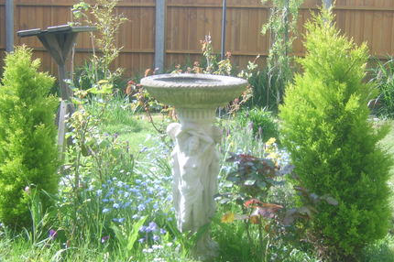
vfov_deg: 27.5
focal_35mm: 49
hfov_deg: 40.4
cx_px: 201
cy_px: 127
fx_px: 536
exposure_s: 1/78
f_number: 4.9
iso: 50
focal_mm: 11.93
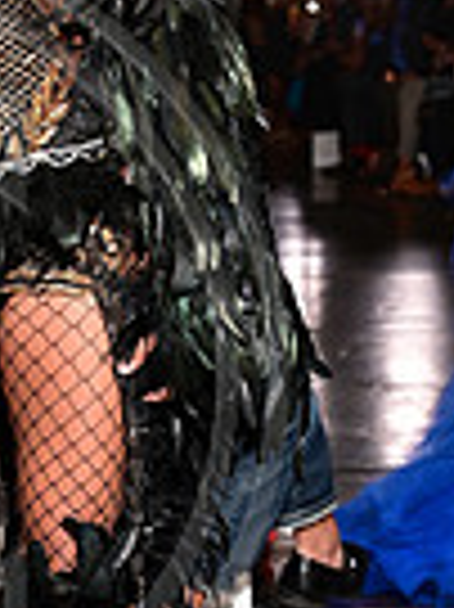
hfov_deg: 5.9
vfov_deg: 7.9
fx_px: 4379
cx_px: -164
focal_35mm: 250
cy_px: 374
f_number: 6.3
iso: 1000
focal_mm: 78
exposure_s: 1/125
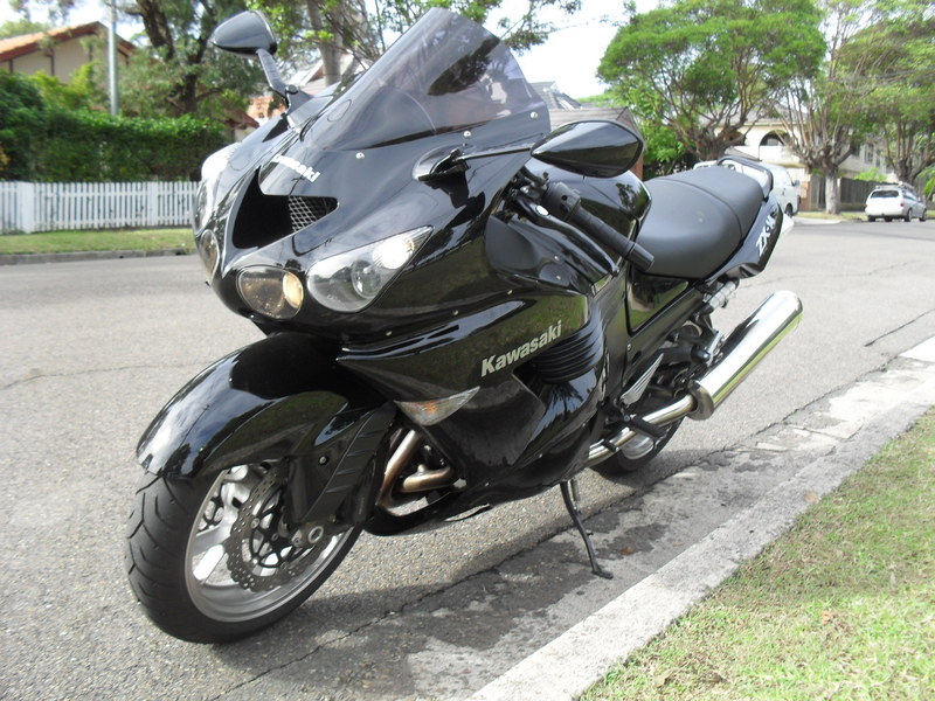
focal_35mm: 35
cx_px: 468
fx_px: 945
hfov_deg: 52.6
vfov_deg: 40.7
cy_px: 350
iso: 100
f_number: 3.2
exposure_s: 1/250
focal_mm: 6.3
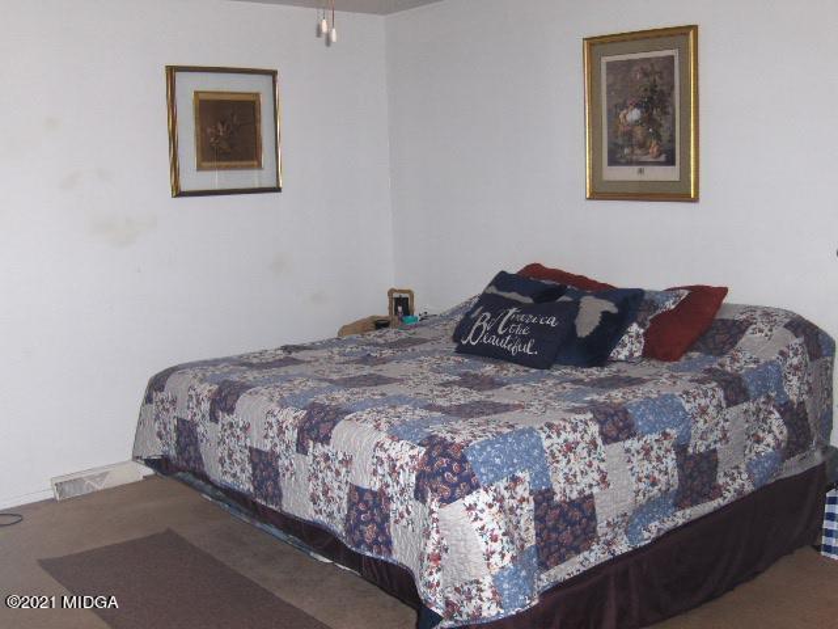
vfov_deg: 40.7
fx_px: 847
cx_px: 419
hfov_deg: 52.6
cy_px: 314
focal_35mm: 35
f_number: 2.8
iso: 100
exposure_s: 1/60
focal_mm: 7.5
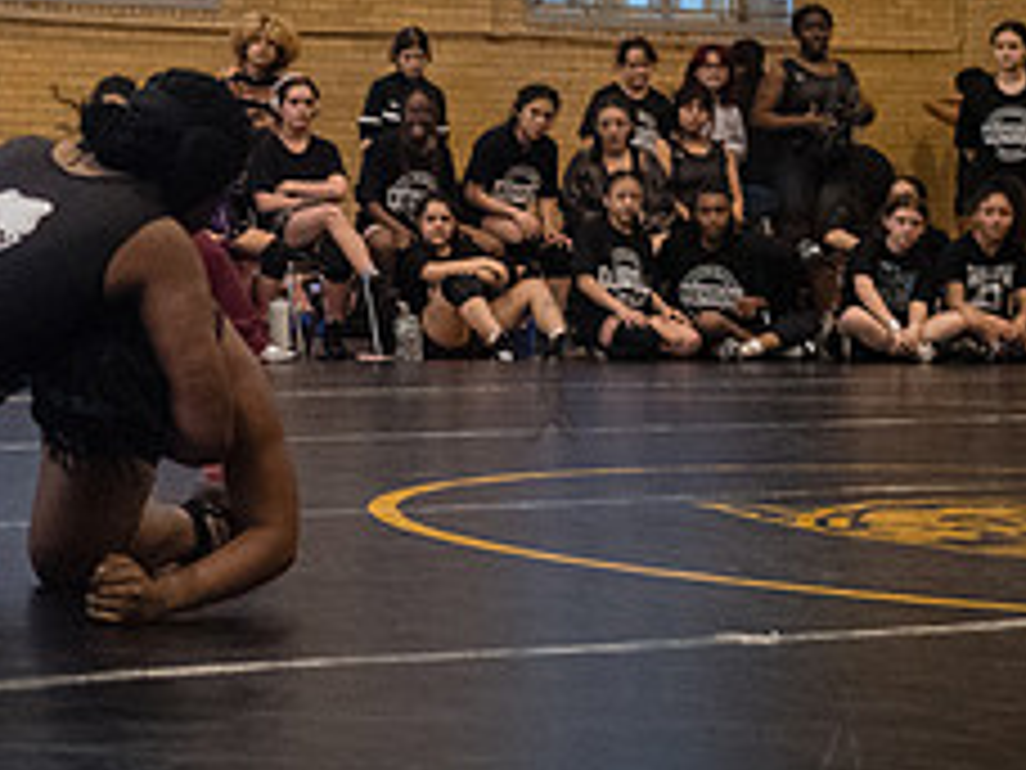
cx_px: -134
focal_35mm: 110
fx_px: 3260
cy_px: 200
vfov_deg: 13.4
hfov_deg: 17.2
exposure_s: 1/320
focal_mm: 35
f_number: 4
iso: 5000
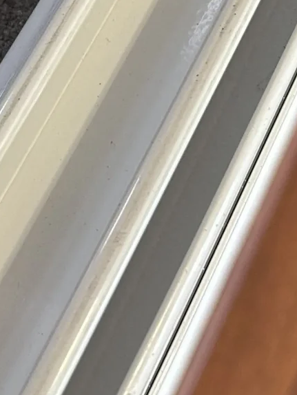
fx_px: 1223
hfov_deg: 13.8
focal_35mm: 107
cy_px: -146
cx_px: 194
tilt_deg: -56.9
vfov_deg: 17.1
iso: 250
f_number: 1.78
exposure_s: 1/50
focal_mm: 6.86
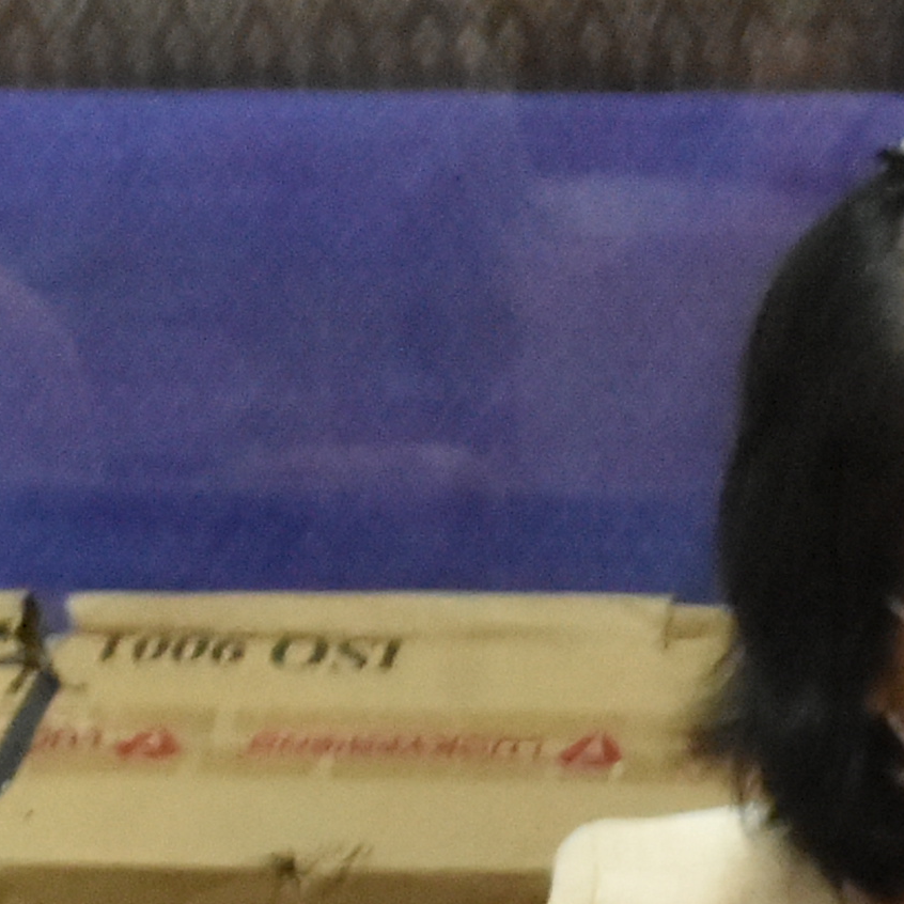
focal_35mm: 434
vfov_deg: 4.0
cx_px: 1249
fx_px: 12823
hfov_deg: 4.0
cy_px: 966
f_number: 18
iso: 3200
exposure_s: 1/25
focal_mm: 48
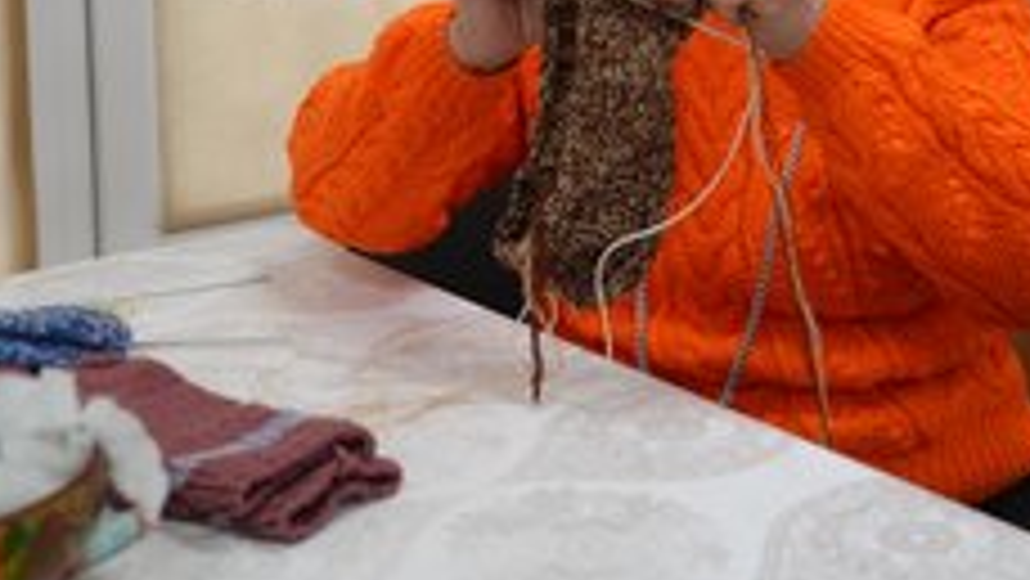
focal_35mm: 66
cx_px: 513
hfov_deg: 31.9
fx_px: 1803
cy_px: -2
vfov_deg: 17.8
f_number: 4
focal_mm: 36
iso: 640
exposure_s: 1/160
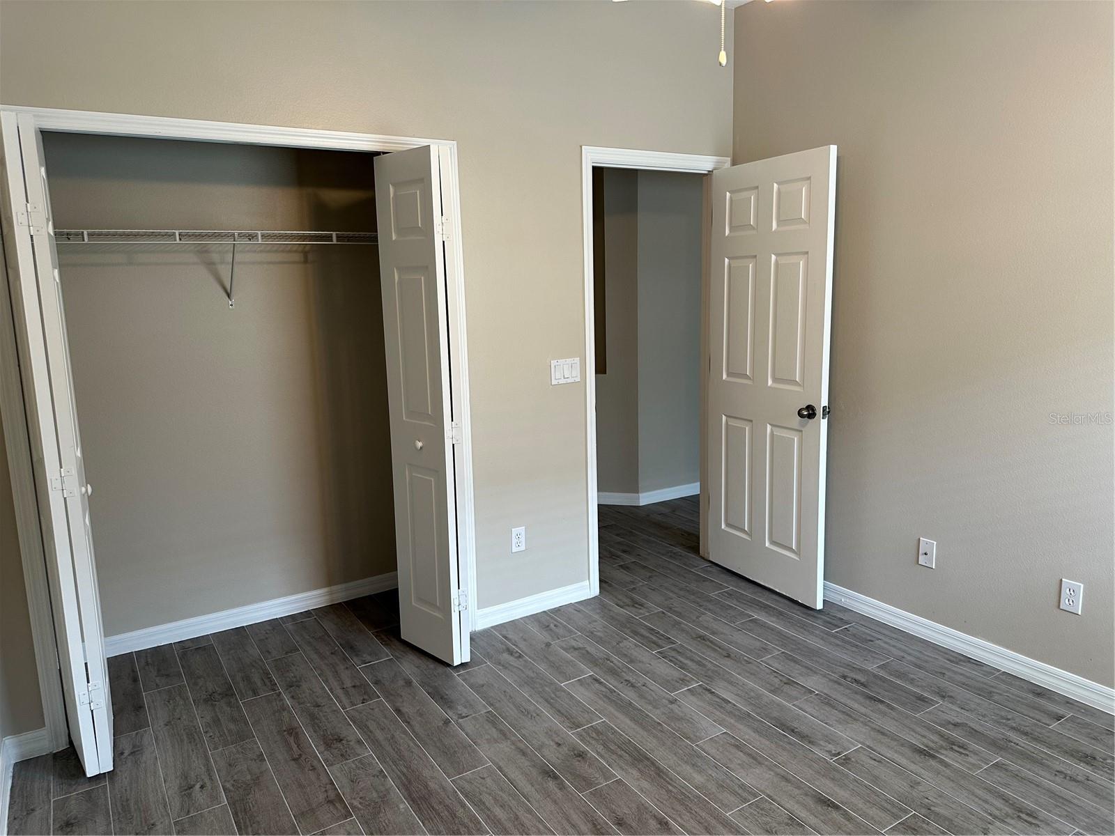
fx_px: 773
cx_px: 558
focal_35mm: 24
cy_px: 418
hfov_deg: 71.6
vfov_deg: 56.8
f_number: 1.78
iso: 160
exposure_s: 1/120
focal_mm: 6.86
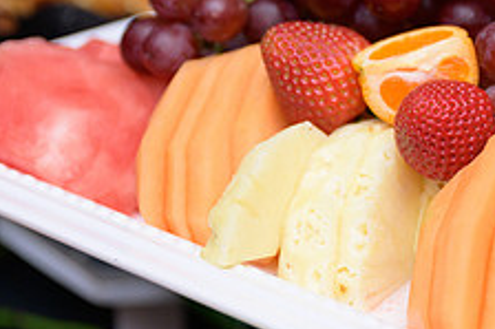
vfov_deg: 10.8
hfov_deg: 15.6
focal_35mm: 127
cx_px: 564
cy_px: 160
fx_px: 1745
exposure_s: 1/160
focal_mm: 49
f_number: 2.8
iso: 640
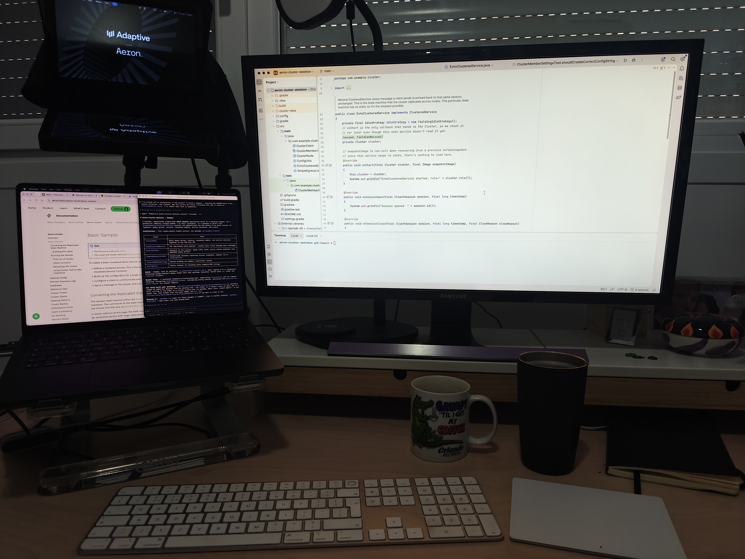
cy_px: 280
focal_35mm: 23
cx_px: 372
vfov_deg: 58.9
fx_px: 495
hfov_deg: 73.9
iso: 100
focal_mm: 6.06
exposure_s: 1/100
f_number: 1.6
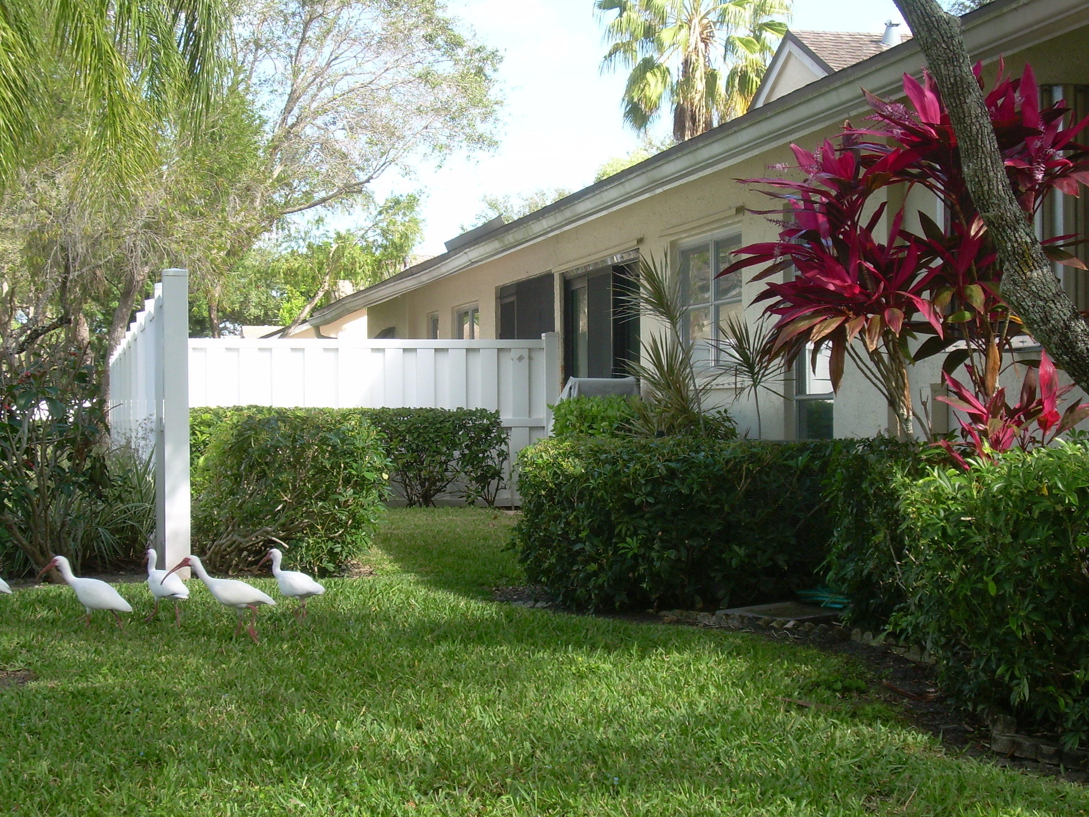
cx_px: 544
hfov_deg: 25.3
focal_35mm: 77
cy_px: 408
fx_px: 2422
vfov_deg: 19.1
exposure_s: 1/149
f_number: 3.9
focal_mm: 13.2
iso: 50
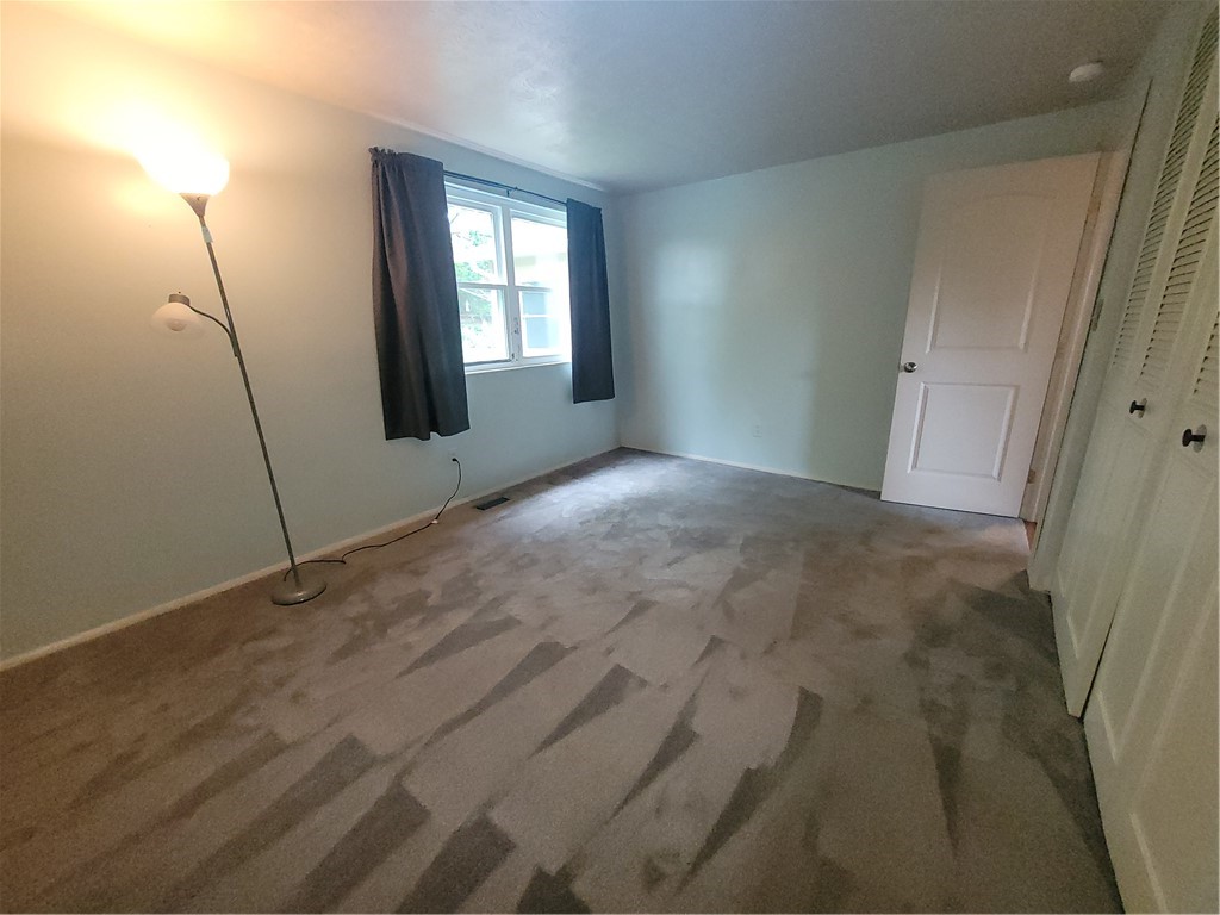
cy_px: 458
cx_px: 610
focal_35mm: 13
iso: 400
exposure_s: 1/60
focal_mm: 1.74
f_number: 2.2
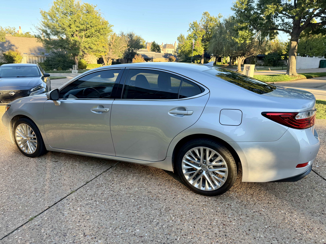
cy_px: 122
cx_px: 163
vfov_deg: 56.8
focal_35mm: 24
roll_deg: -1.6
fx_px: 226
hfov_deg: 71.6
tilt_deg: -14.9
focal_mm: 6.76
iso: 100
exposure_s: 1/607
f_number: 1.78
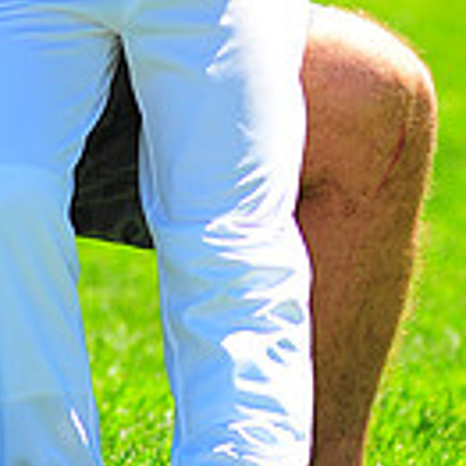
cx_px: -139
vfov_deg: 2.6
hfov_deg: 2.6
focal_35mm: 676
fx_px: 10296
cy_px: -171
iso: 200
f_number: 5
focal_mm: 180
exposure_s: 1/640
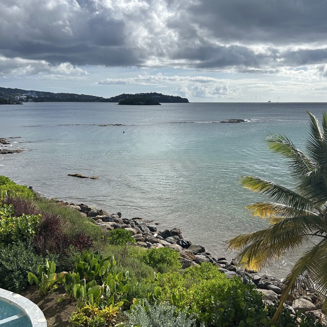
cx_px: 187
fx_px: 395
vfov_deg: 44.9
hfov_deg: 44.8
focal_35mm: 37
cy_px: 160
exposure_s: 1/7463
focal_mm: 5.7
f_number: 1.5
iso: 50
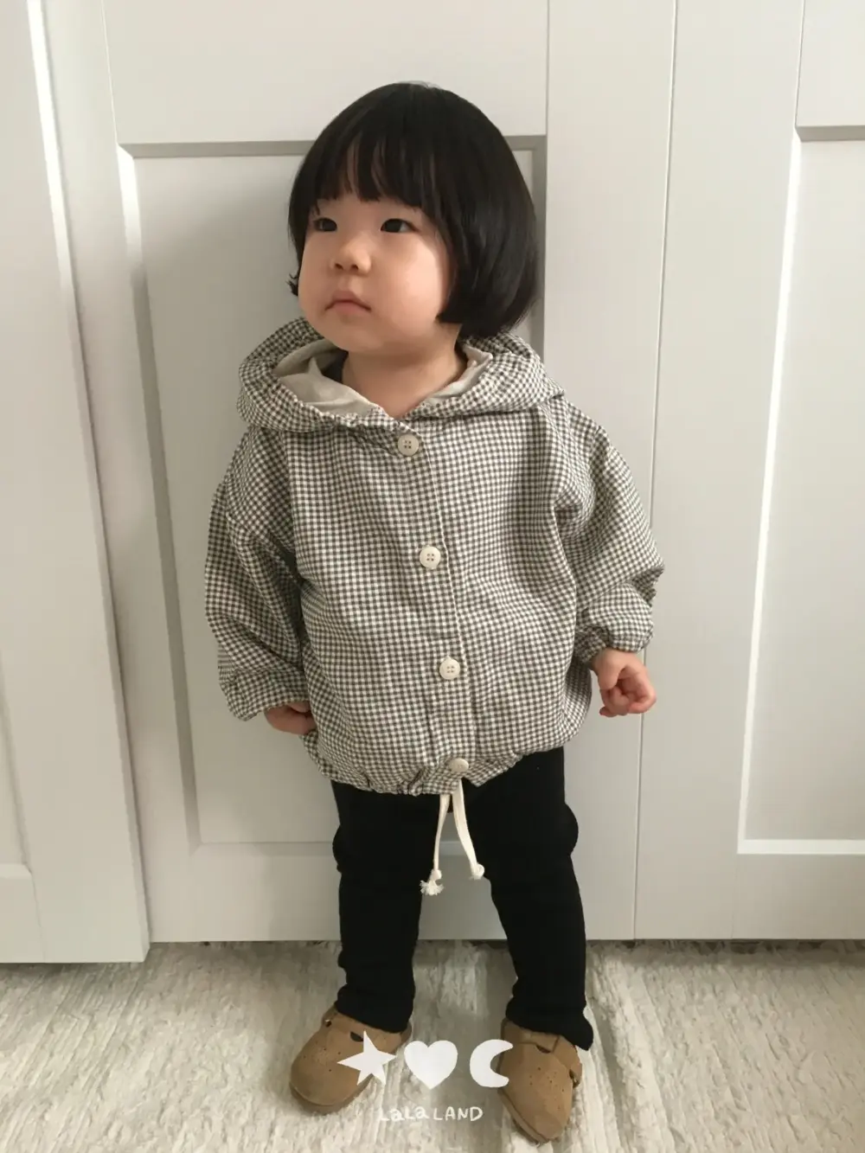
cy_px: 576
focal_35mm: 29
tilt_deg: -15.1
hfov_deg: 48.2
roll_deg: -1.0
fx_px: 966
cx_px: 432
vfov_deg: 61.7
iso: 200
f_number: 2.2
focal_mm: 4.15
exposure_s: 1/24
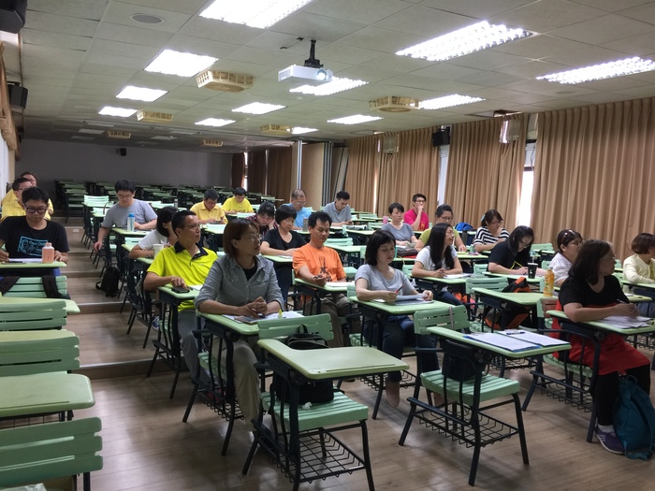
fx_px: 549
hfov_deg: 61.7
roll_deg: -3.8
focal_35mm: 29
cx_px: 328
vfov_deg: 48.2
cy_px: 246
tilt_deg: -4.5
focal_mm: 4.15
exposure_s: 1/30
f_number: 2.2
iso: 50
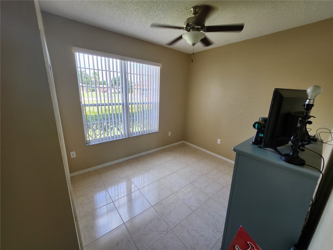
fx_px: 125
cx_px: 166
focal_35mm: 13
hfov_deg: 106.2
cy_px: 125
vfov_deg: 89.9
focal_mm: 1.74
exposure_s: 1/60
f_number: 2.2
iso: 40
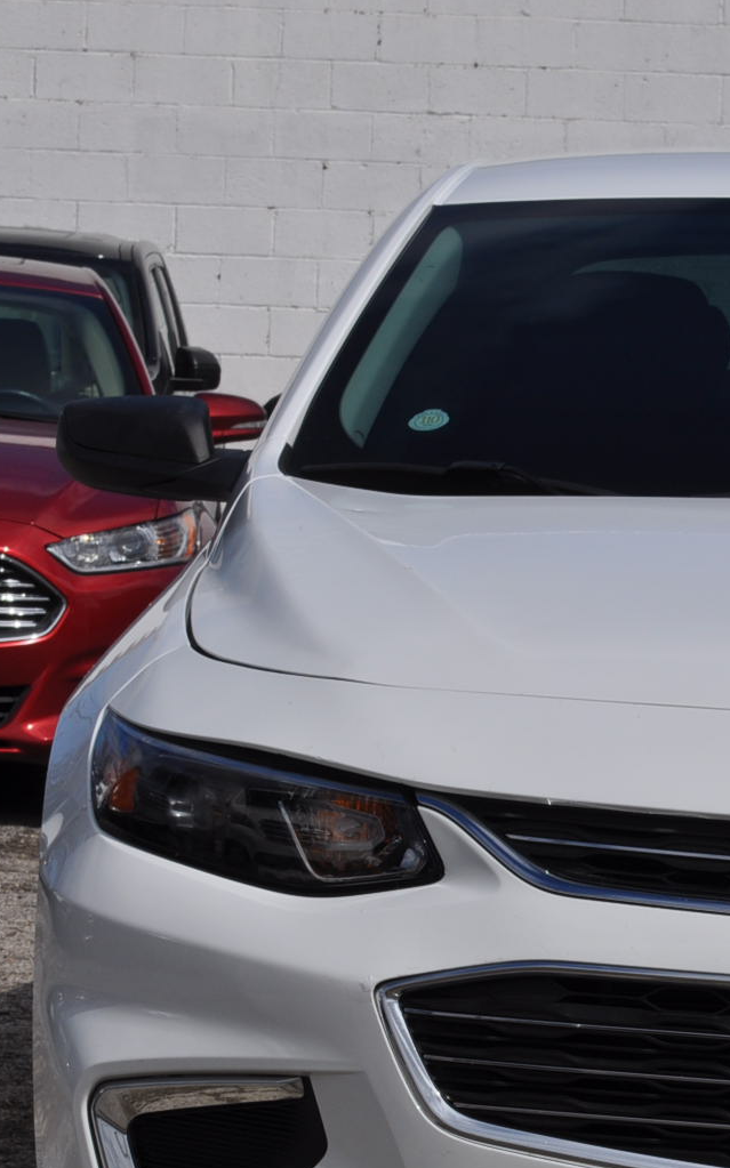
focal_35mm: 176
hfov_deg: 7.4
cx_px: 843
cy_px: 709
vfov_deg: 11.9
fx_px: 5607
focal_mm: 55
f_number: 13
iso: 200
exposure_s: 1/640
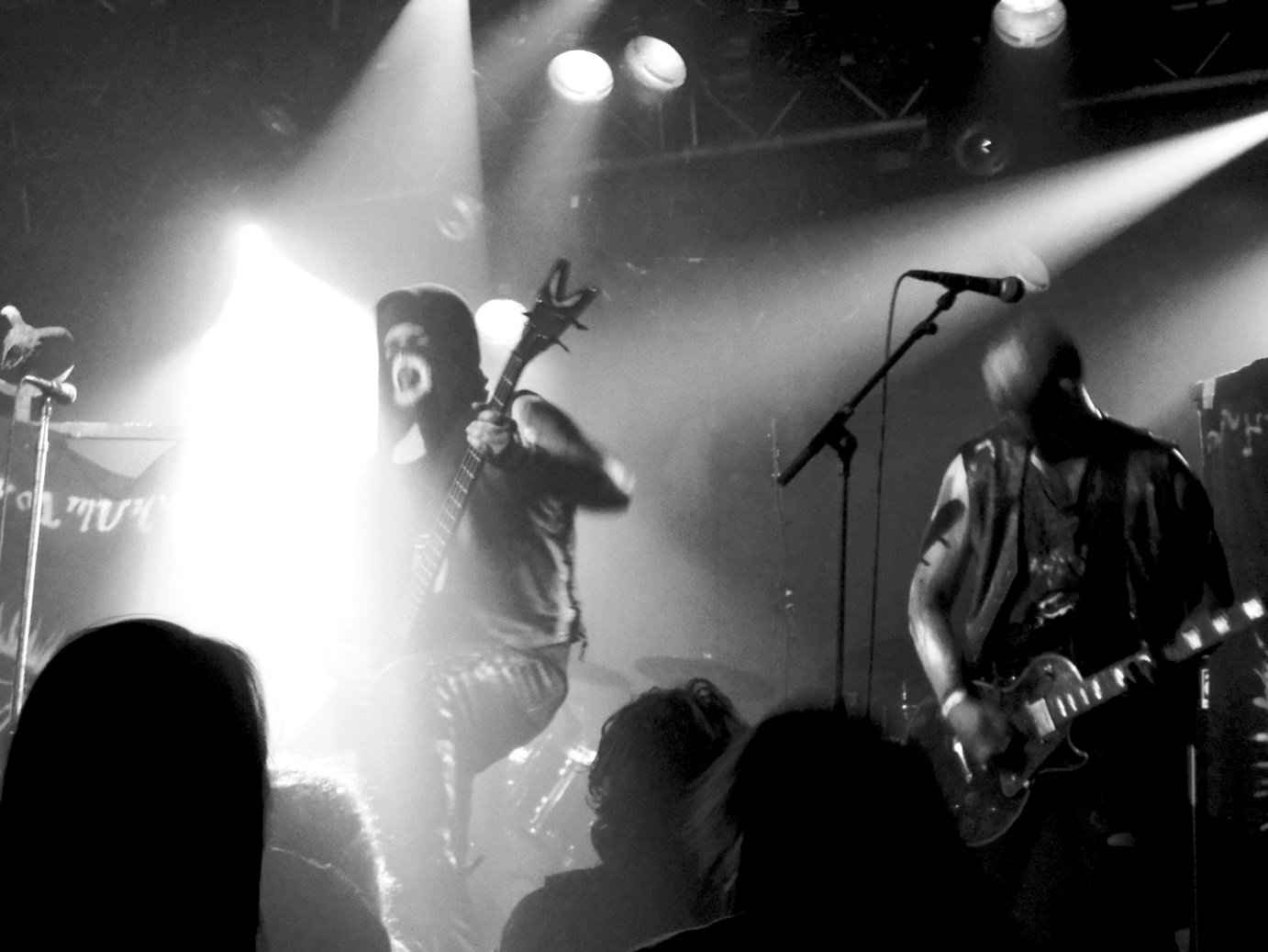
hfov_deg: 29.4
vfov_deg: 22.3
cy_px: 476
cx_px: 634
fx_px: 2418
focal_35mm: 66
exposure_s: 1/10
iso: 400
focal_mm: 11.7
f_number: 4.3
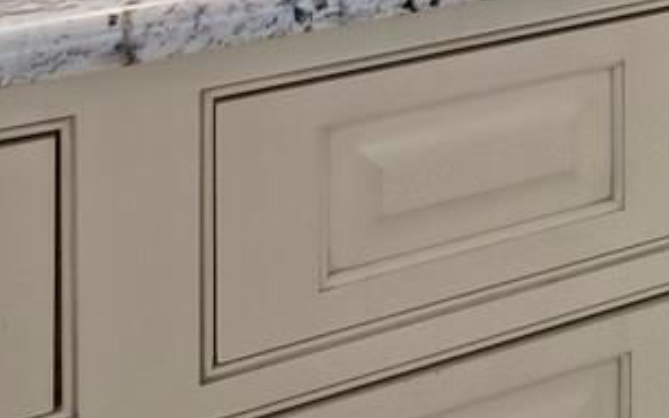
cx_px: 997
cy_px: -581
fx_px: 1422
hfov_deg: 22.0
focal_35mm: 78
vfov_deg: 12.9
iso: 320
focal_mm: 7
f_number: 11
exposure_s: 1/5
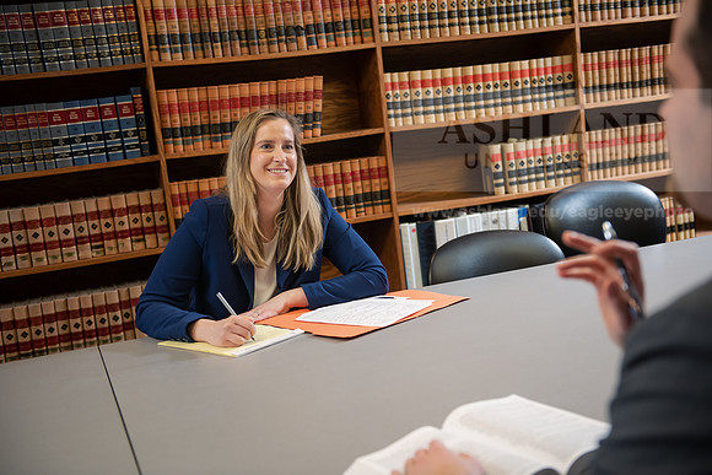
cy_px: 238
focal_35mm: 48
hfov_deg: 41.1
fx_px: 950
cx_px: 356
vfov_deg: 28.1
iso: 800
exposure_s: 1/160
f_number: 3.2
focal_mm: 48
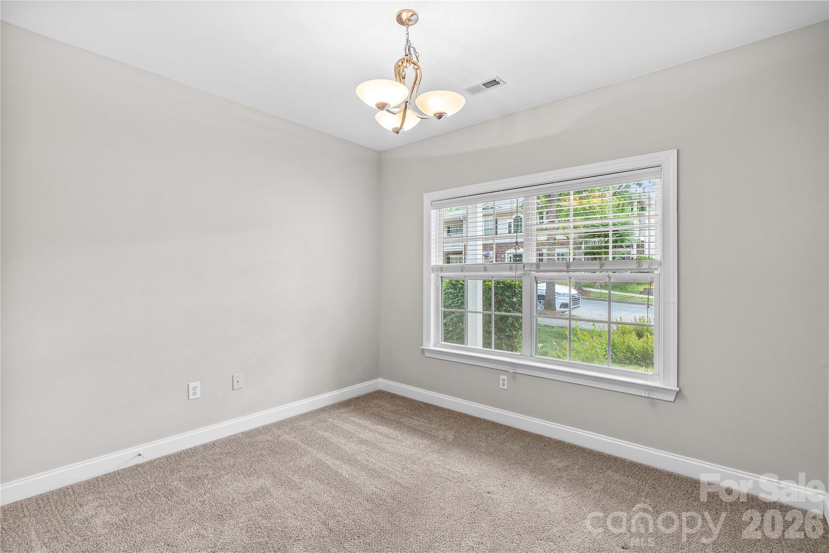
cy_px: 276
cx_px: 414
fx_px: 368
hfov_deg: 96.7
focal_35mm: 16
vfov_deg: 73.7
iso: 100
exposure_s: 1/4
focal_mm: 16
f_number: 8
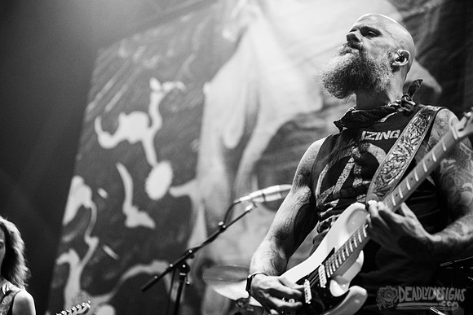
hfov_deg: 24.5
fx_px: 1089
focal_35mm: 83
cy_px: 157
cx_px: 228
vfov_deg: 16.5
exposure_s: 1/400
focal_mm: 80
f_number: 3.2
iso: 3200
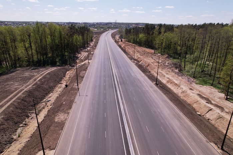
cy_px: 78
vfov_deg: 57.2
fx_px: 142
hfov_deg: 78.6
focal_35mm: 22
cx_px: 116
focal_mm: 8.38
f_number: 2.8
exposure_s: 1/100
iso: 200
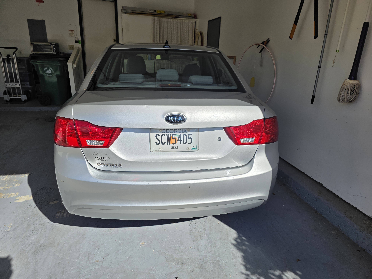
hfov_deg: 73.9
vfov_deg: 58.9
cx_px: 186
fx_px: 247
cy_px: 140
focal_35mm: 23
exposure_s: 1/7944
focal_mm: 6.3
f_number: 1.7
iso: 50
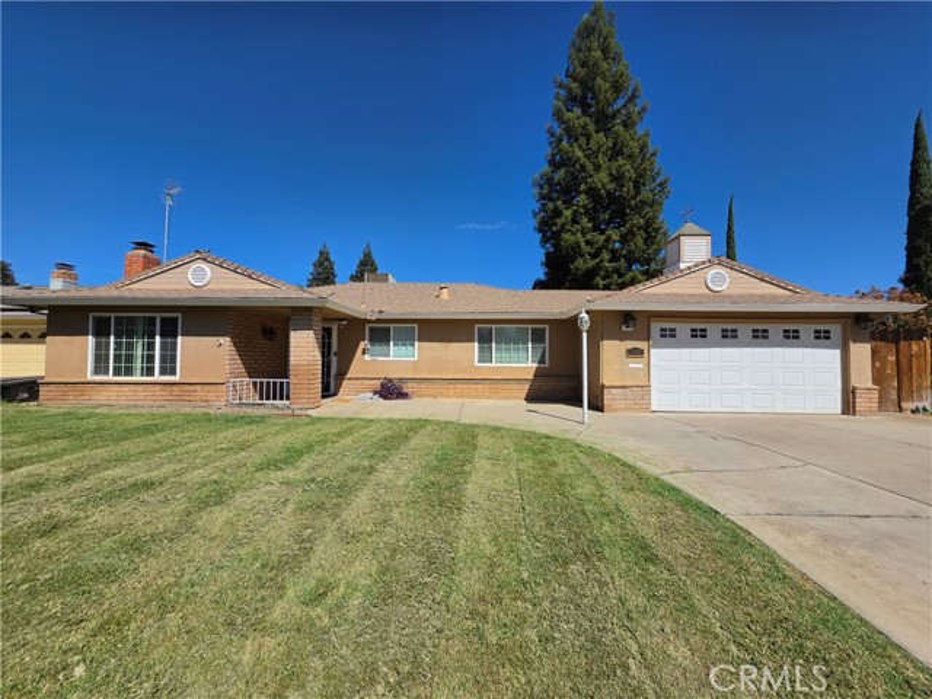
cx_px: 466
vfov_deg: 89.9
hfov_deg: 106.2
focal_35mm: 13
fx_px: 350
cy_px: 350
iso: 32
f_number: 1.9
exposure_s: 1/2775
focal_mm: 2.2
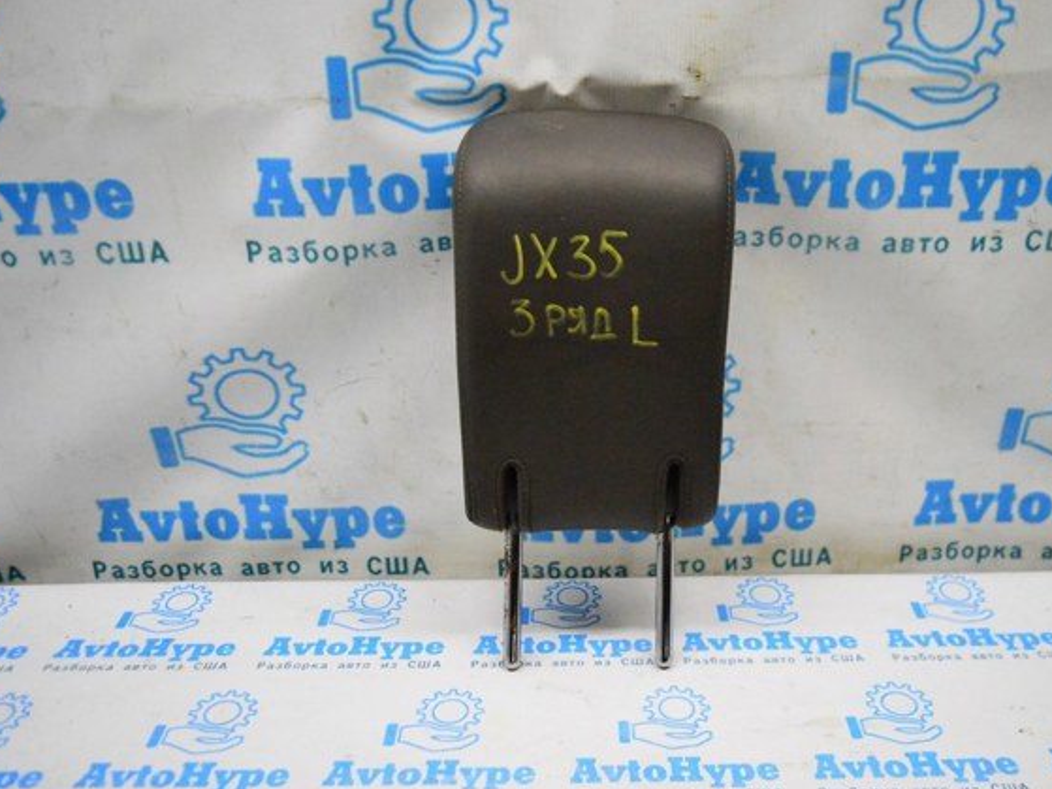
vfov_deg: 42.9
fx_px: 1003
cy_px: 396
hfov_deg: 55.3
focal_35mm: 33
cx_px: 576
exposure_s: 1/800
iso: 6400
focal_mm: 20
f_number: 3.8
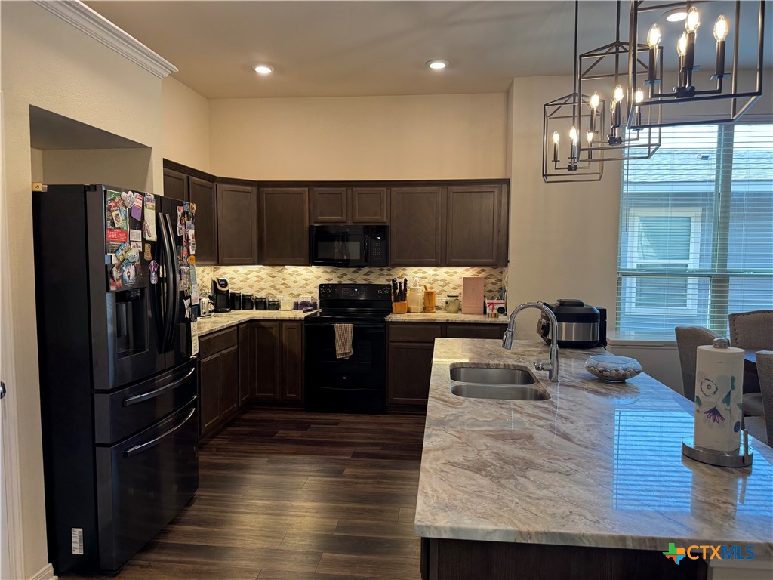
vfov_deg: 56.8
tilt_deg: -3.5
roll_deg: -0.6
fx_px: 536
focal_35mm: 24
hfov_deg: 71.6
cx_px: 386
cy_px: 290
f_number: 1.78
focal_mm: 6.76
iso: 160
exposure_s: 1/120
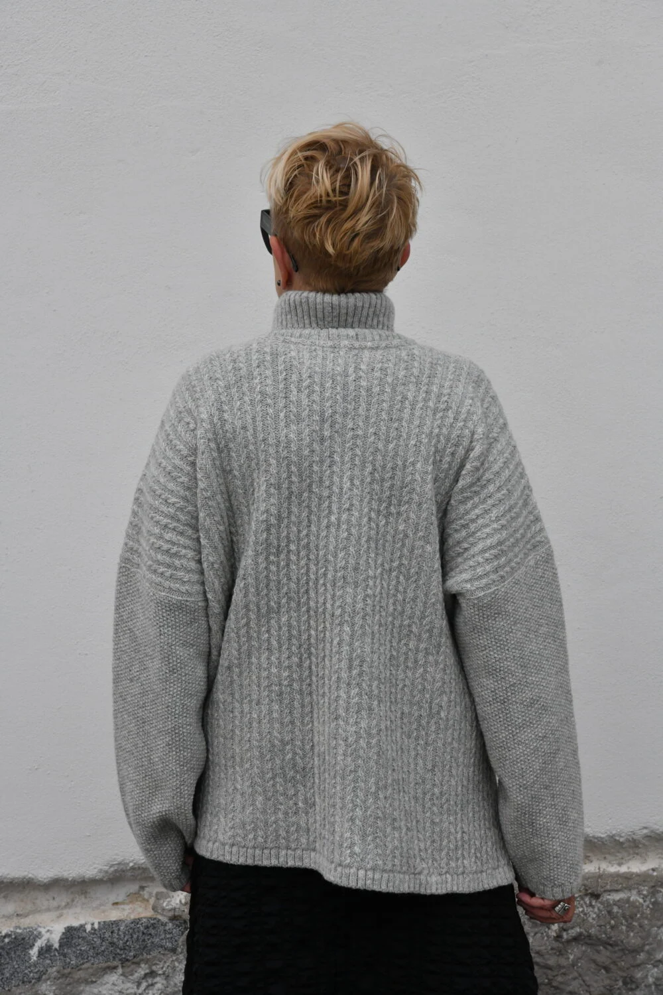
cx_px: 332
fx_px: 1934
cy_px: 498
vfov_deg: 28.8
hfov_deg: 19.5
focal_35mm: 70
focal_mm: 70
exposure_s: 1/750
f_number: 13
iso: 1600
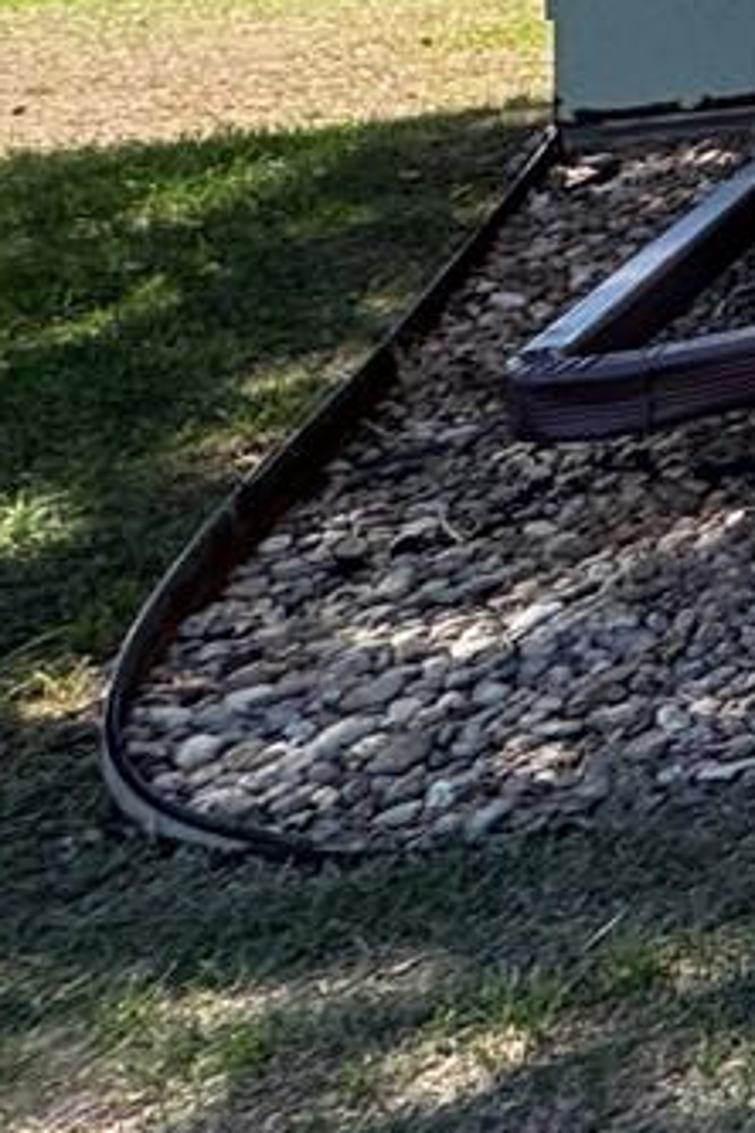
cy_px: -497
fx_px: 2202
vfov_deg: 23.8
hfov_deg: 9.4
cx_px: 2680
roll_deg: -0.2
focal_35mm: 70
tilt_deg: -1.4
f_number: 2.2
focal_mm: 2.22
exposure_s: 1/327
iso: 40
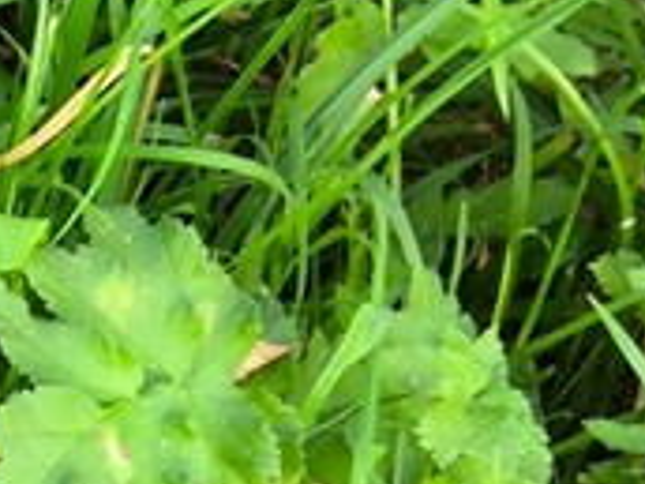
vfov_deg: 6.2
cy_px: 1039
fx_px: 4323
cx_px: -831
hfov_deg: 8.0
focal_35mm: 232
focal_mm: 4.71
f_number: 1.7
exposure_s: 1/60
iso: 80
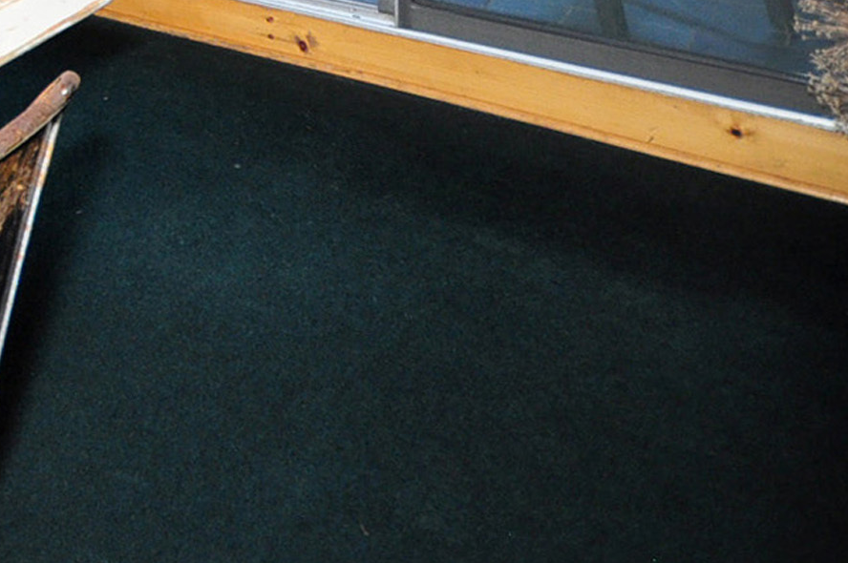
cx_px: -456
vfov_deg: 23.2
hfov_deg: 26.9
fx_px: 1153
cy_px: -235
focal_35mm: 49
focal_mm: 10
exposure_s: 1/100
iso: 640
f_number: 4
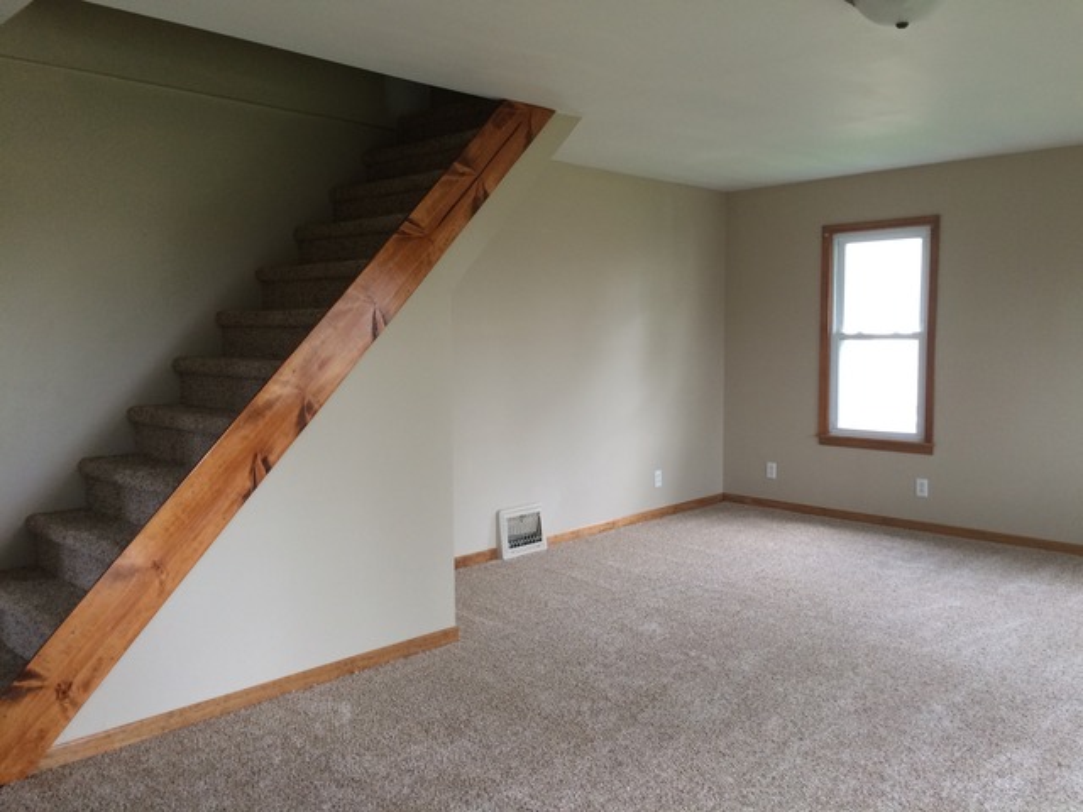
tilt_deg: -5.0
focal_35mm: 29
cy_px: 406
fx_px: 907
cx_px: 542
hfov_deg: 61.7
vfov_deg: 48.2
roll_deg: +0.5
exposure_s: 1/30
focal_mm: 4.15
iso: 50
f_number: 2.2
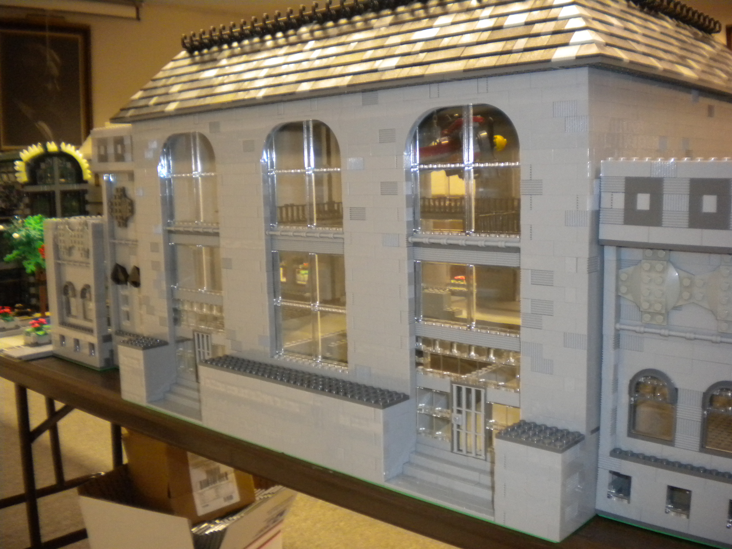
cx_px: 366
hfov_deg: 52.6
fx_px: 740
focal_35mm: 35
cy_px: 274
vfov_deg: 40.7
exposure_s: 1/30
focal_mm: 6.3
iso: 400
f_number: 3.1
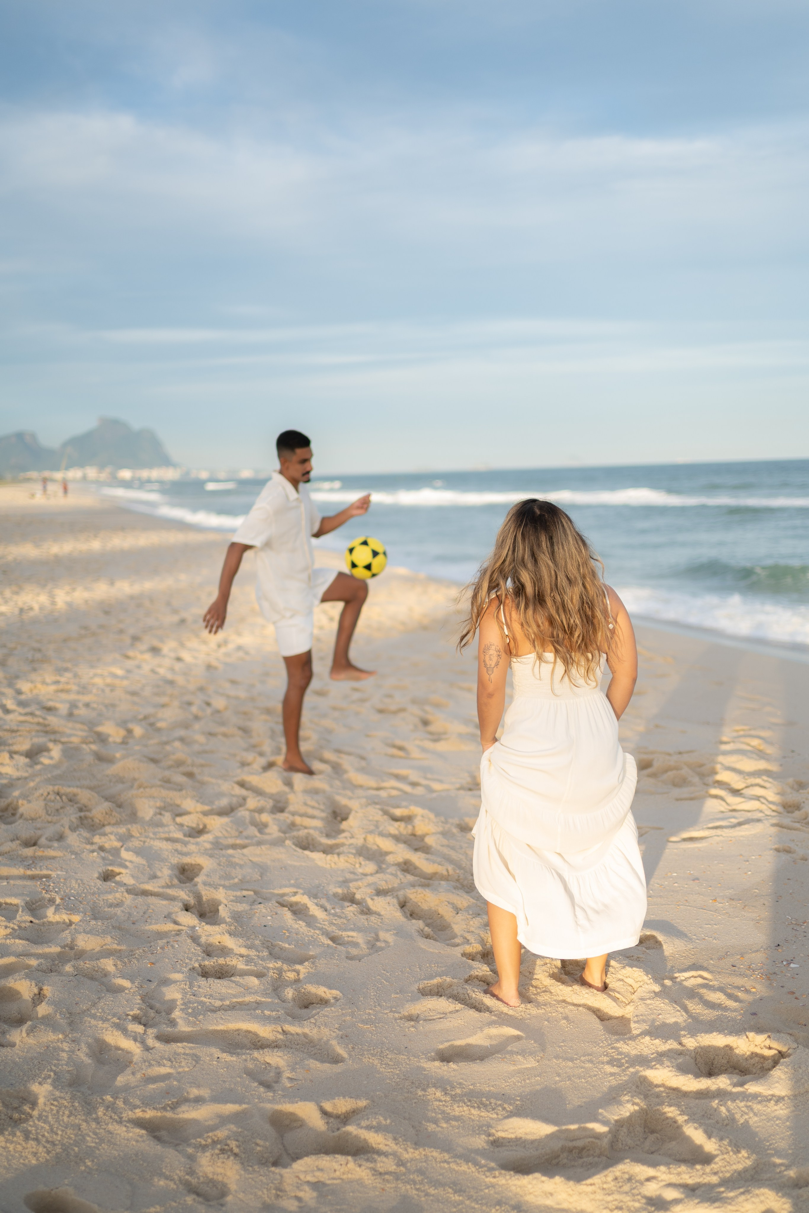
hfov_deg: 37.9
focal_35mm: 35
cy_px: 606
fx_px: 1180
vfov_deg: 54.4
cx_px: 404
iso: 64
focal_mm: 35
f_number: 1.4
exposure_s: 1/2000
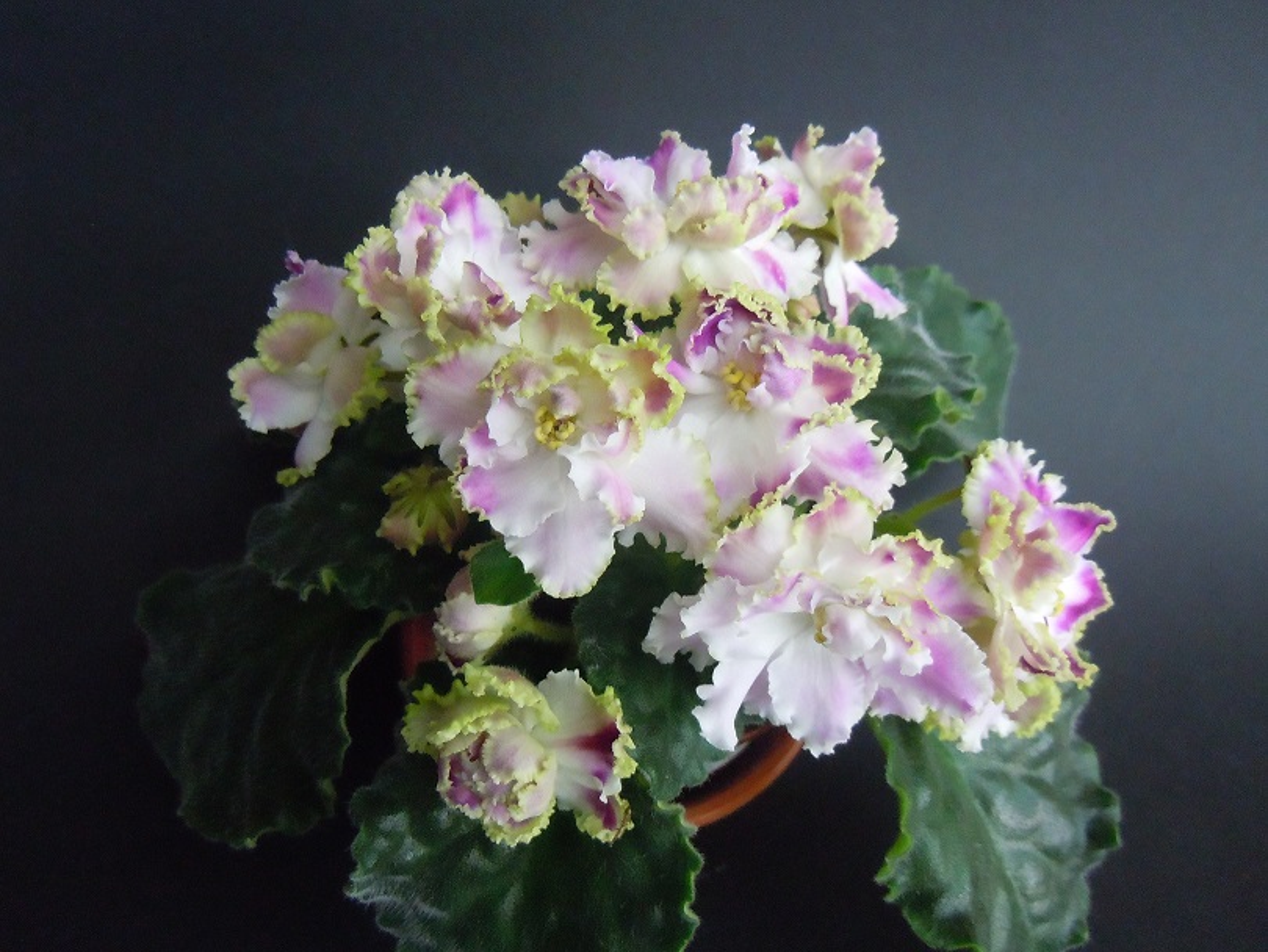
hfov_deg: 59.9
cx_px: 634
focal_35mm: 30
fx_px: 1099
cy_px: 476
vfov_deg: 46.8
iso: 800
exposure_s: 1/125
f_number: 3.5
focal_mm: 5.4
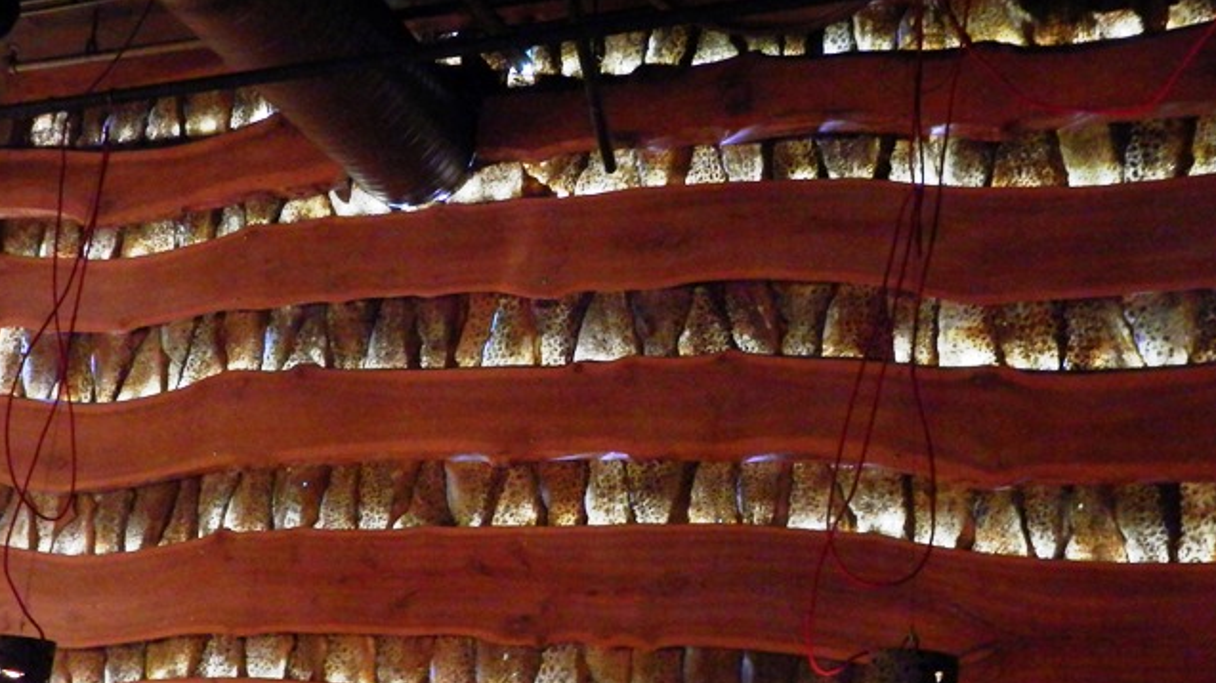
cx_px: 606
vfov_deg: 27.0
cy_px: 422
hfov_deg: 46.4
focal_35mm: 44
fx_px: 1418
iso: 800
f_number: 3.7
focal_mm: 7.3
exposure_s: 1/4
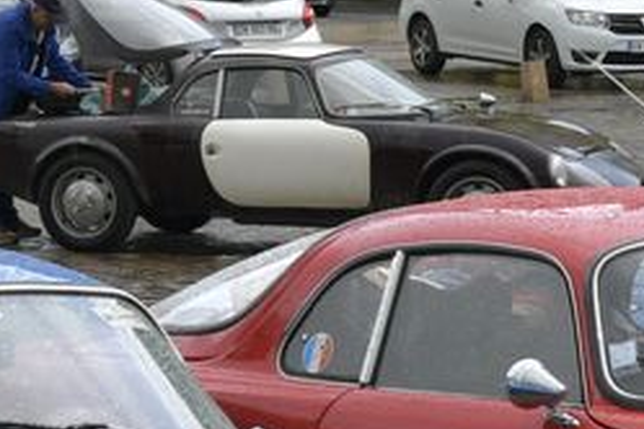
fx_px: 3309
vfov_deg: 7.4
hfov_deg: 11.0
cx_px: 595
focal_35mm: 185
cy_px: 420
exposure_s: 1/250
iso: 100
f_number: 5.6
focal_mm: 24
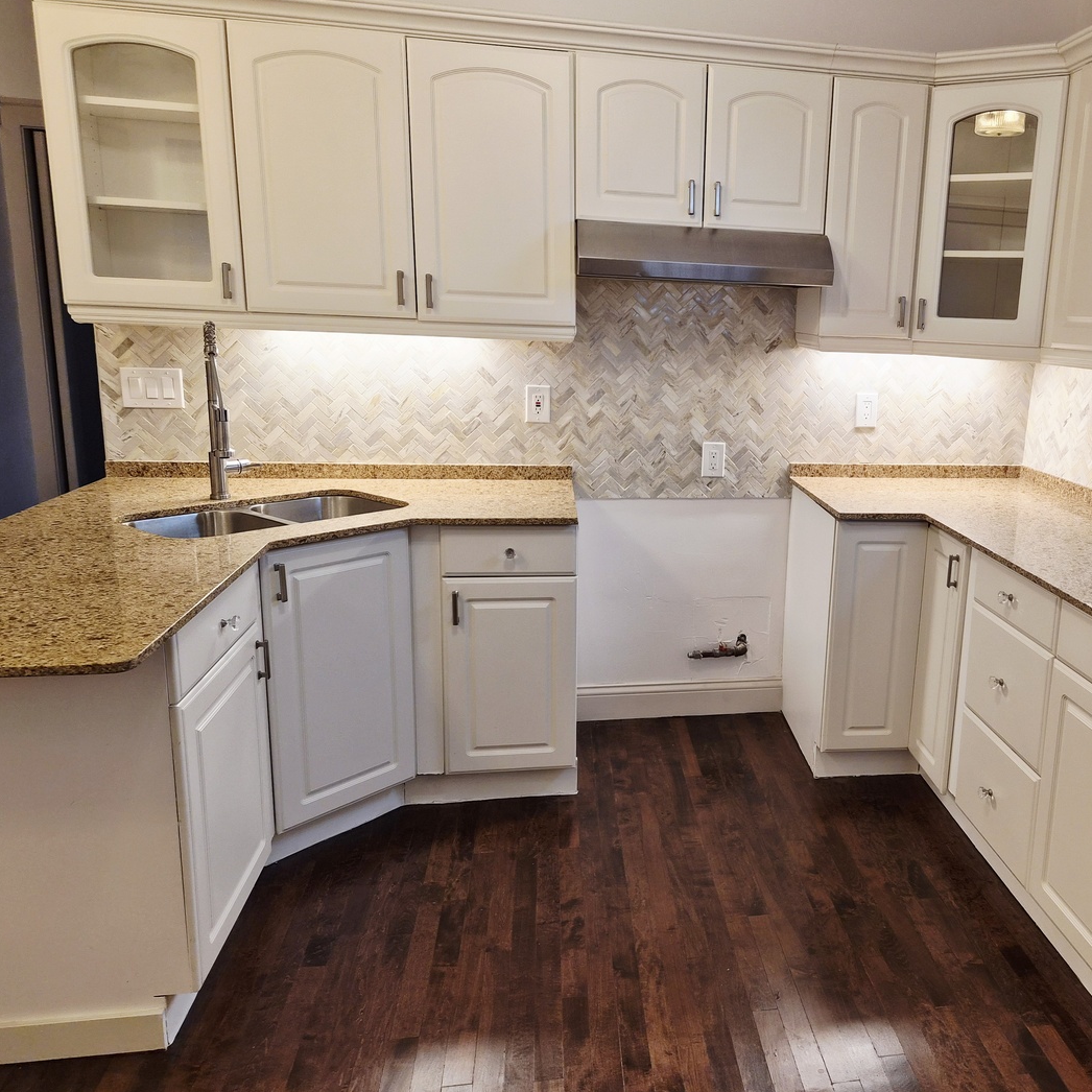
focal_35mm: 28
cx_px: 733
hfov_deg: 56.0
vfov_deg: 57.3
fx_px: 999
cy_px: 540
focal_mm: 5.4
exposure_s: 1/120
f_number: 1.8
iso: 100
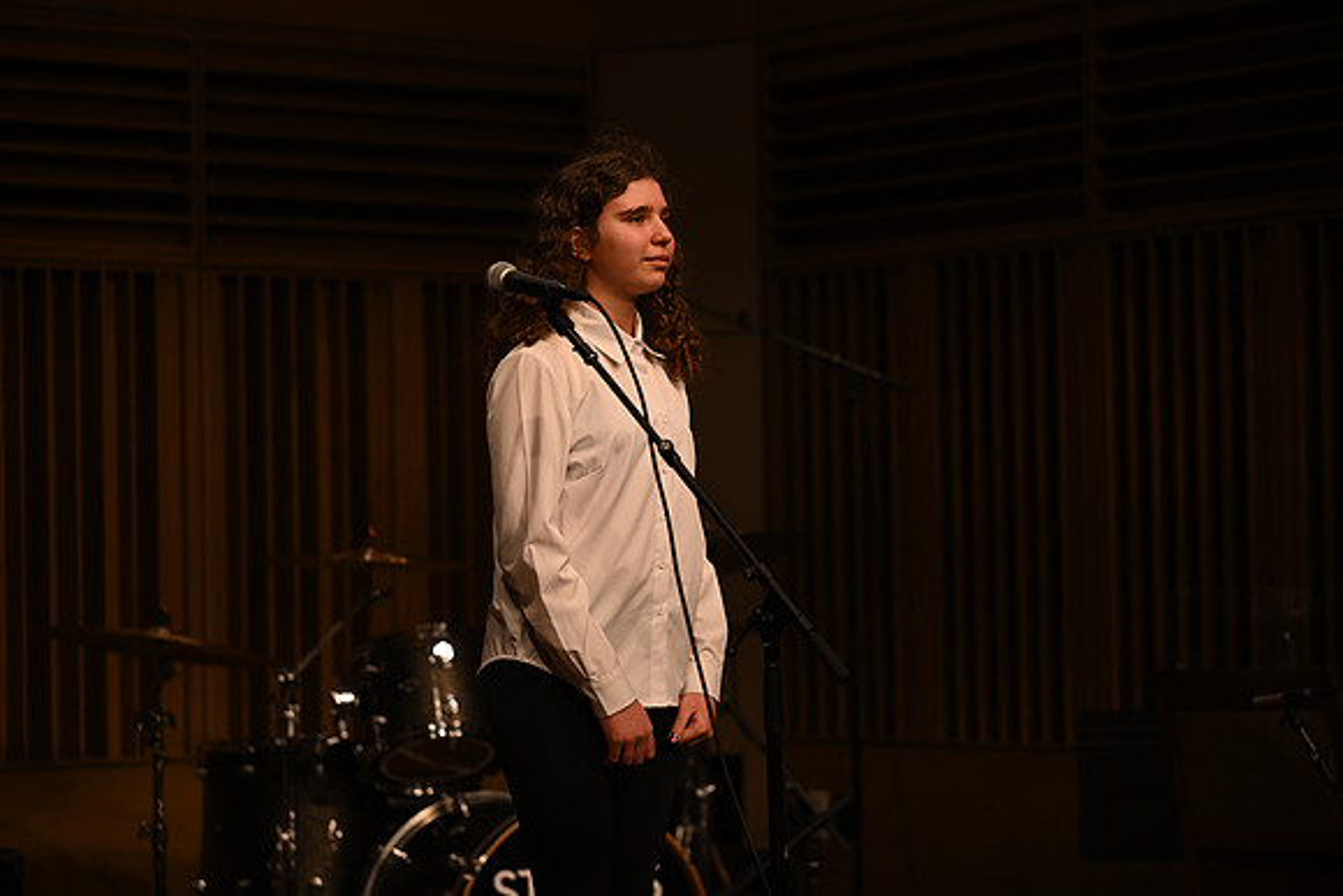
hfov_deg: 20.0
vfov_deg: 13.4
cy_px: 448
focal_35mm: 102
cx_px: 672
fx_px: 3806
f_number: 2.8
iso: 500
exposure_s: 1/400
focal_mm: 102
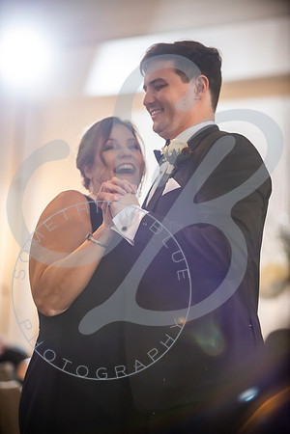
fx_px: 2114
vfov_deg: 11.7
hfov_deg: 7.8
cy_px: 217
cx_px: 145
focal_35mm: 175
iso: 1600
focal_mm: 175
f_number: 2.8
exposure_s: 1/200
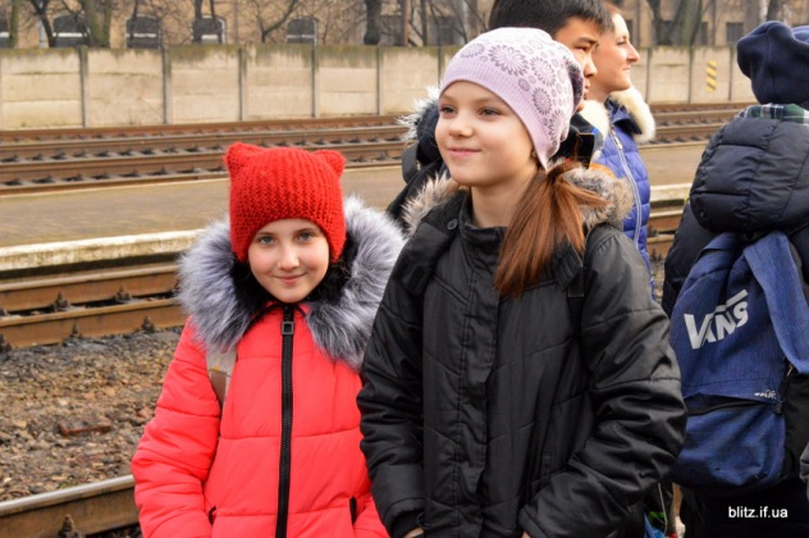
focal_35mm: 82
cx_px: 404
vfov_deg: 16.5
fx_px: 1852
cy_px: 269
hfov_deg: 24.6
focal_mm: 55
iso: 3200
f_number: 10
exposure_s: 1/400
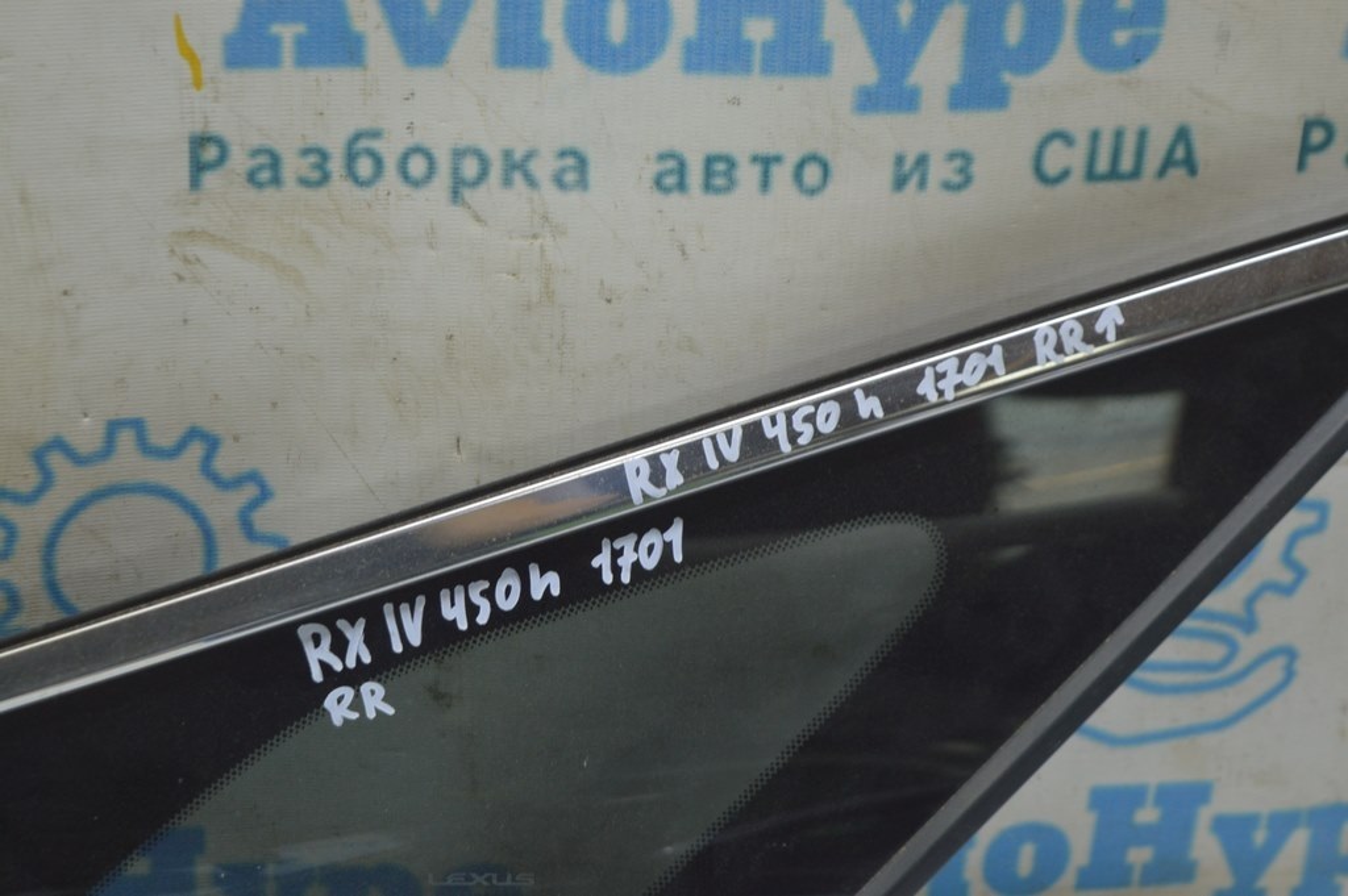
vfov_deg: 16.5
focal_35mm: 82
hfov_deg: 24.6
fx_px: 3087
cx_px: 674
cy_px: 448
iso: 400
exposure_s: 1/20
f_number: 5.6
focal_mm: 55
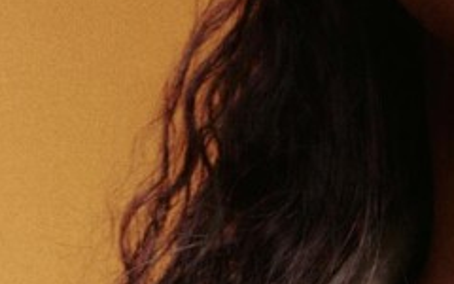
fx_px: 3229
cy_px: 382
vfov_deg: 5.0
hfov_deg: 7.9
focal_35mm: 261
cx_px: 640
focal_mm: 60
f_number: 7.1
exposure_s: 1/125
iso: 640
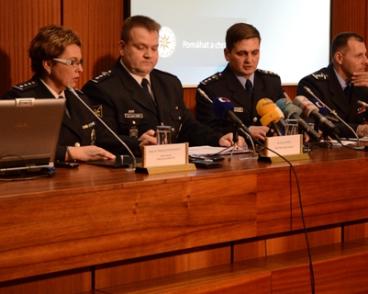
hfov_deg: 21.3
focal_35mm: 90
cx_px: 153
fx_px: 979
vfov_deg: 17.0
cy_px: 112
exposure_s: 1/60
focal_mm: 40
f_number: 4.5
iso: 2500
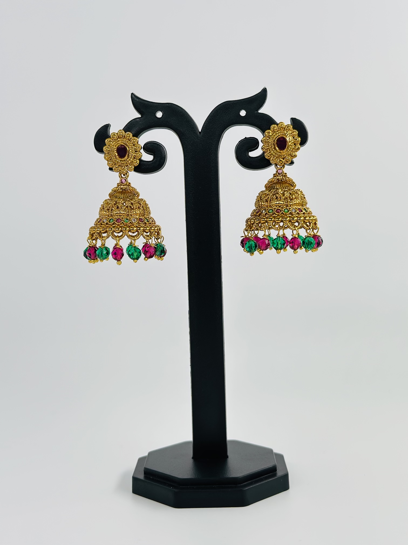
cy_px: 272
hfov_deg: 30.3
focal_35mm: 48
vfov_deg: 39.7
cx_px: 204
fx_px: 754
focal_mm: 6.86
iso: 80
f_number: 1.78
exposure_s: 1/1395
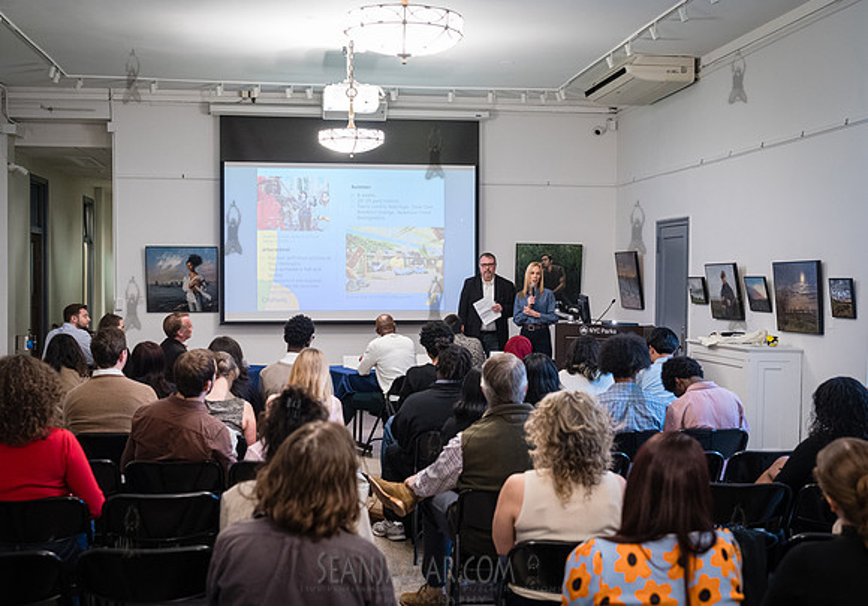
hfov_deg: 42.4
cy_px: 303
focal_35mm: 46
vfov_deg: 30.3
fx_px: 1118
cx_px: 455
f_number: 4
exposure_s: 1/200
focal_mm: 44
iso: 6400
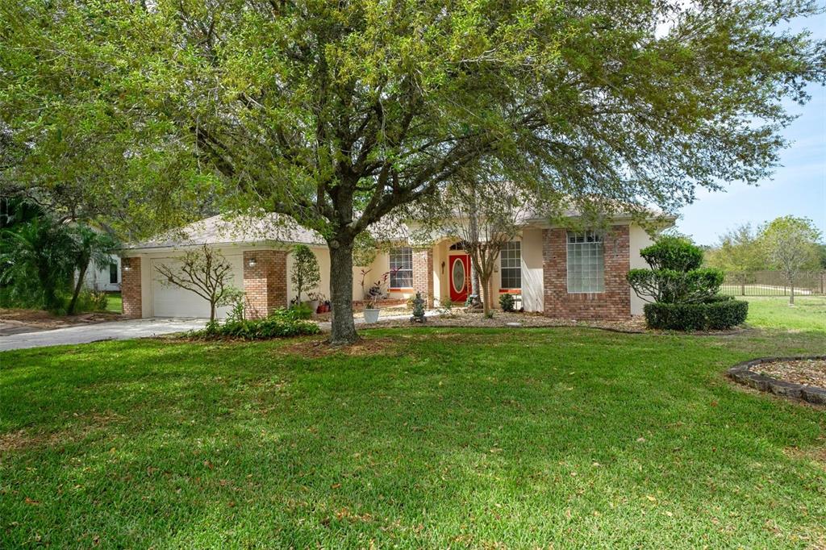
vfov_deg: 63.2
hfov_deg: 85.4
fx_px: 447
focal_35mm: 20
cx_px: 413
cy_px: 275
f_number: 8
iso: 320
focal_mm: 13
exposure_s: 1/350
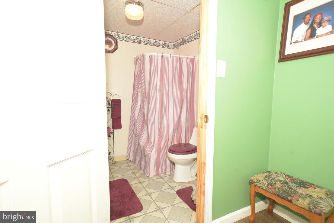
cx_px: 167
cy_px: 112
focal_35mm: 18
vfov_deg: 67.4
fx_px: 167
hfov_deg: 90.0
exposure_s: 1/125
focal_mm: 18
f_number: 8
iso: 1000
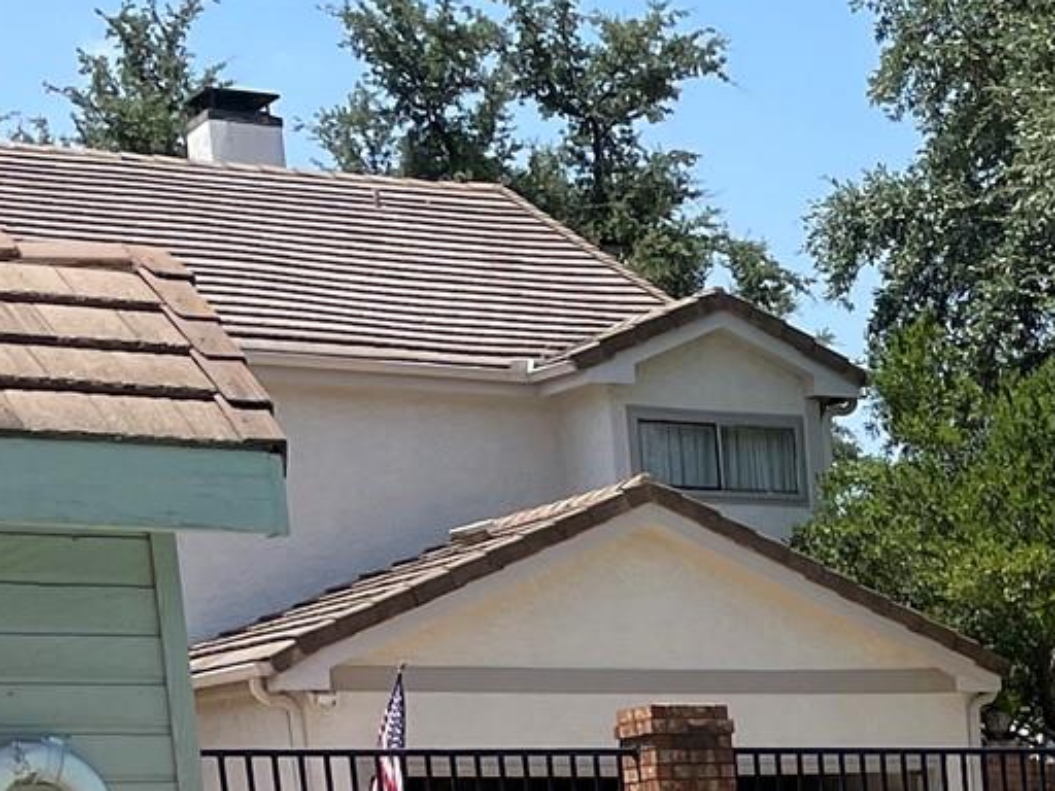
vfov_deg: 12.6
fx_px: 3170
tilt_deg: -11.6
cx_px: 1440
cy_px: 1539
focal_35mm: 104
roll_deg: +1.5
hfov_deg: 17.5
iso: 32
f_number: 1.6
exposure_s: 1/3861
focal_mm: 4.2
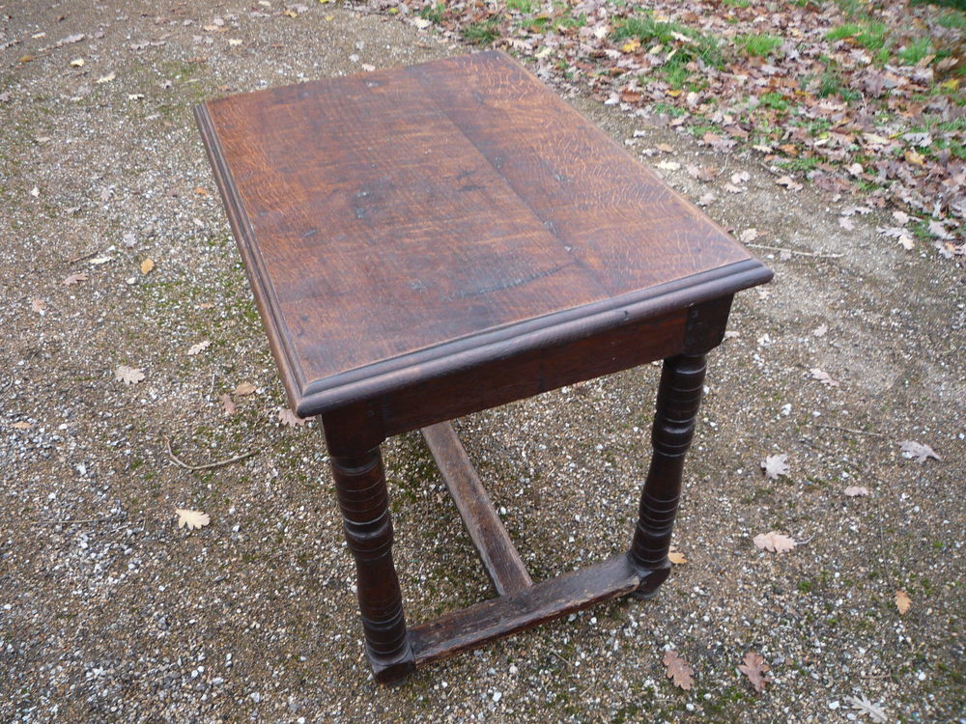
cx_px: 483
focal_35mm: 30
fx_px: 837
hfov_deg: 60.0
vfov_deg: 46.8
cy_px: 362
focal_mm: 5.2
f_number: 3.3
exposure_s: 1/50
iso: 100
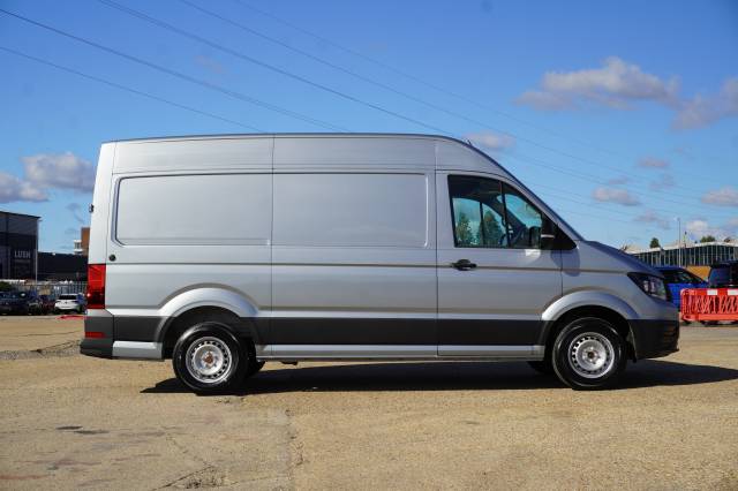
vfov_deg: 30.8
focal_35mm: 44
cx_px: 369
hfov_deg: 45.0
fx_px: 891
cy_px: 246
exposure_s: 1/160
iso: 100
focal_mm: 29
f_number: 11
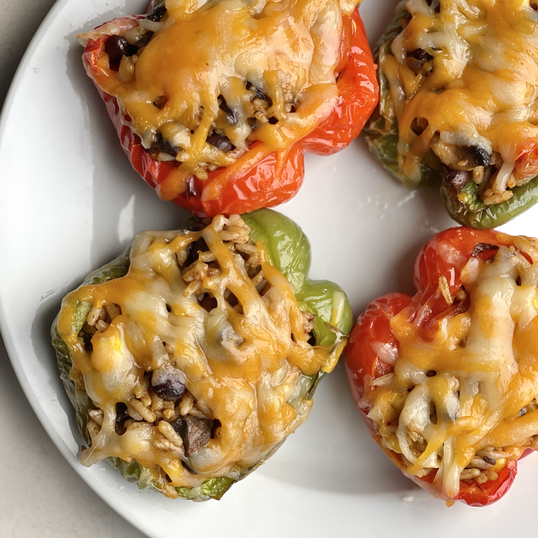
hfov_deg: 22.8
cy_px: 264
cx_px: 269
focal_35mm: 76
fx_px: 1336
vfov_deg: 22.8
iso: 50
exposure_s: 1/121
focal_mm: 7.5
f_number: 2.2
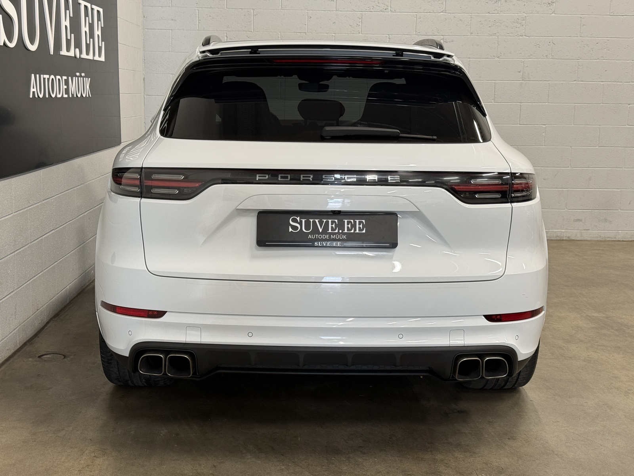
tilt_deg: -9.3
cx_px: 317
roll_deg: -1.4
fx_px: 879
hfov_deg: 39.7
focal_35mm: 48
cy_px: 238
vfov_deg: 30.3
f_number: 1.78
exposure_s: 1/50
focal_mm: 6.76
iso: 50
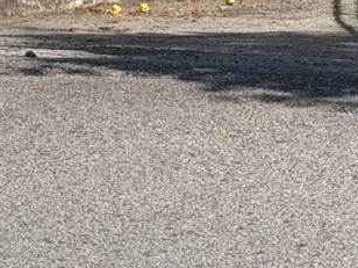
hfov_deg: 8.5
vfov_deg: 6.2
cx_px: 231
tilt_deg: -2.3
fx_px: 2420
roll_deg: -0.5
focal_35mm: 234
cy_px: -295
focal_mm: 6.76
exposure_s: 1/6024
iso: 64
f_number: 1.78
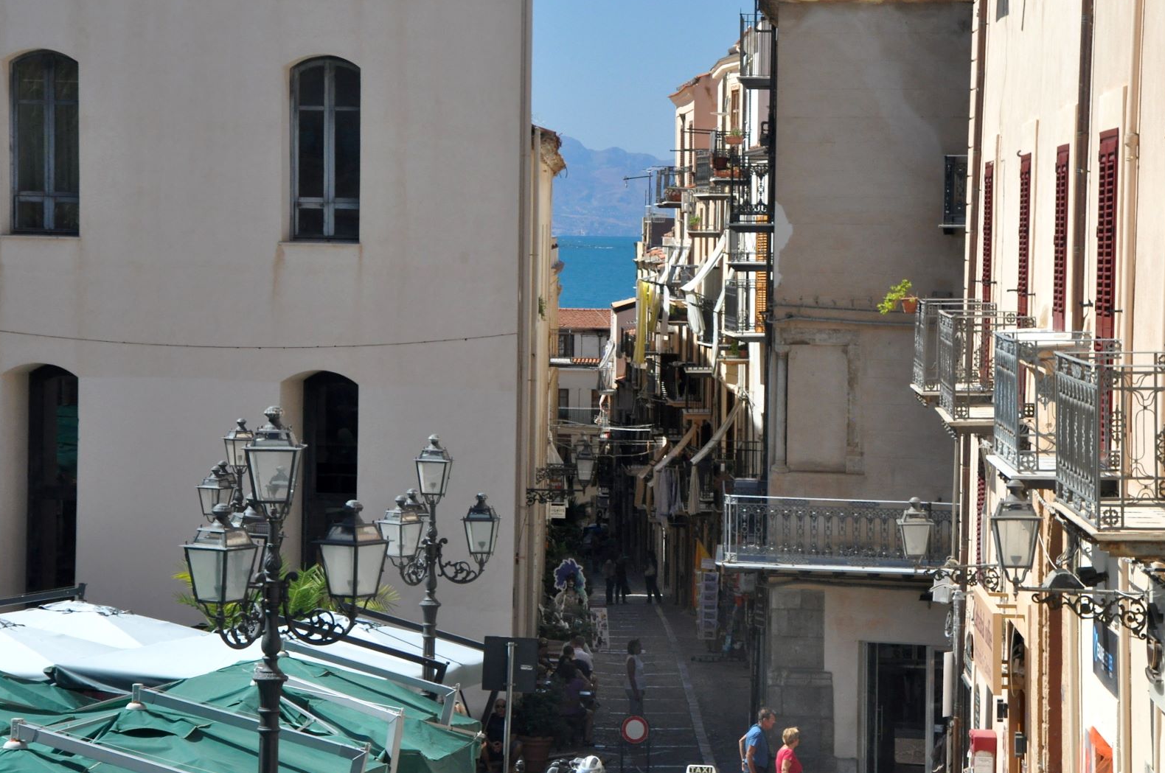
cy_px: 345
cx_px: 690
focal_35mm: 113
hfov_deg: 18.1
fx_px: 3652
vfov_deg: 12.1
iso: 1000
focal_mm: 62
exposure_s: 1/500
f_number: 11
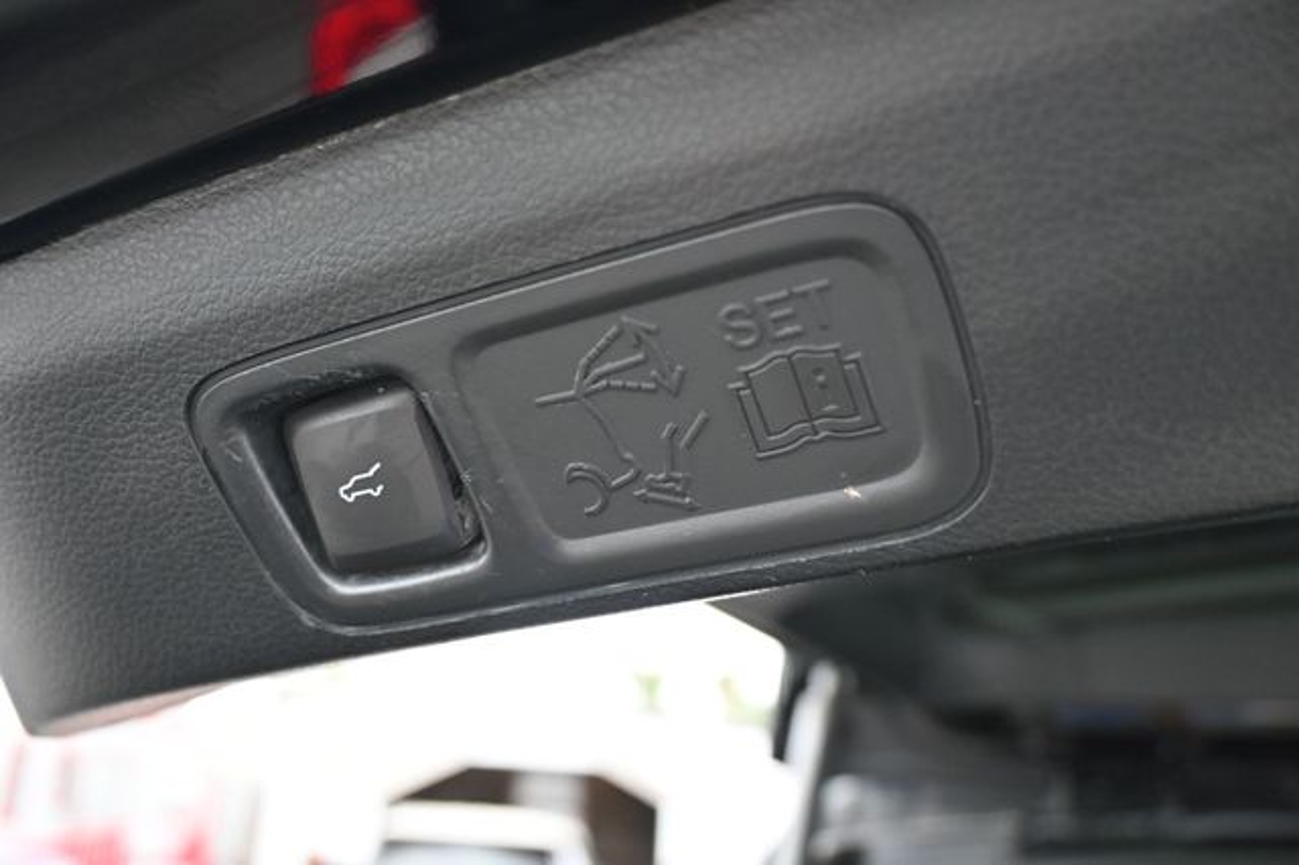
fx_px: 1190
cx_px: 650
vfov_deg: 39.9
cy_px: 432
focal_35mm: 33
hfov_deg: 57.2
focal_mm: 22
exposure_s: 1/125
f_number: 4
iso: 640
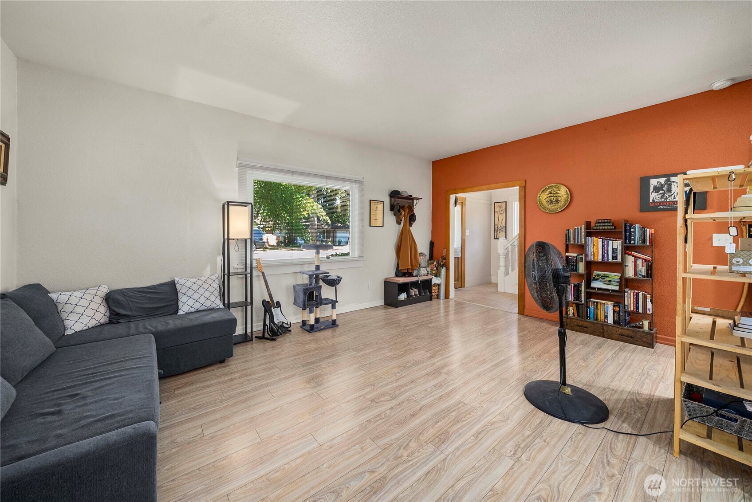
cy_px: 251
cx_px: 376
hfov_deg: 112.6
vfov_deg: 90.1
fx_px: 251
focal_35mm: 12
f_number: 7.1
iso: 500
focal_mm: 12
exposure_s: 1/60
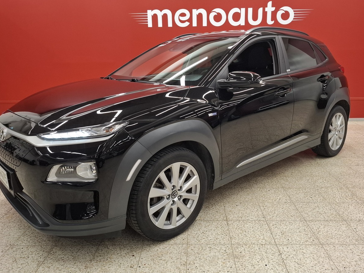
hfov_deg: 63.4
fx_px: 294
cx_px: 190
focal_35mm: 28
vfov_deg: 49.6
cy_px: 122
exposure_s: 1/100
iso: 160
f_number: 1.8
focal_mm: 5.54
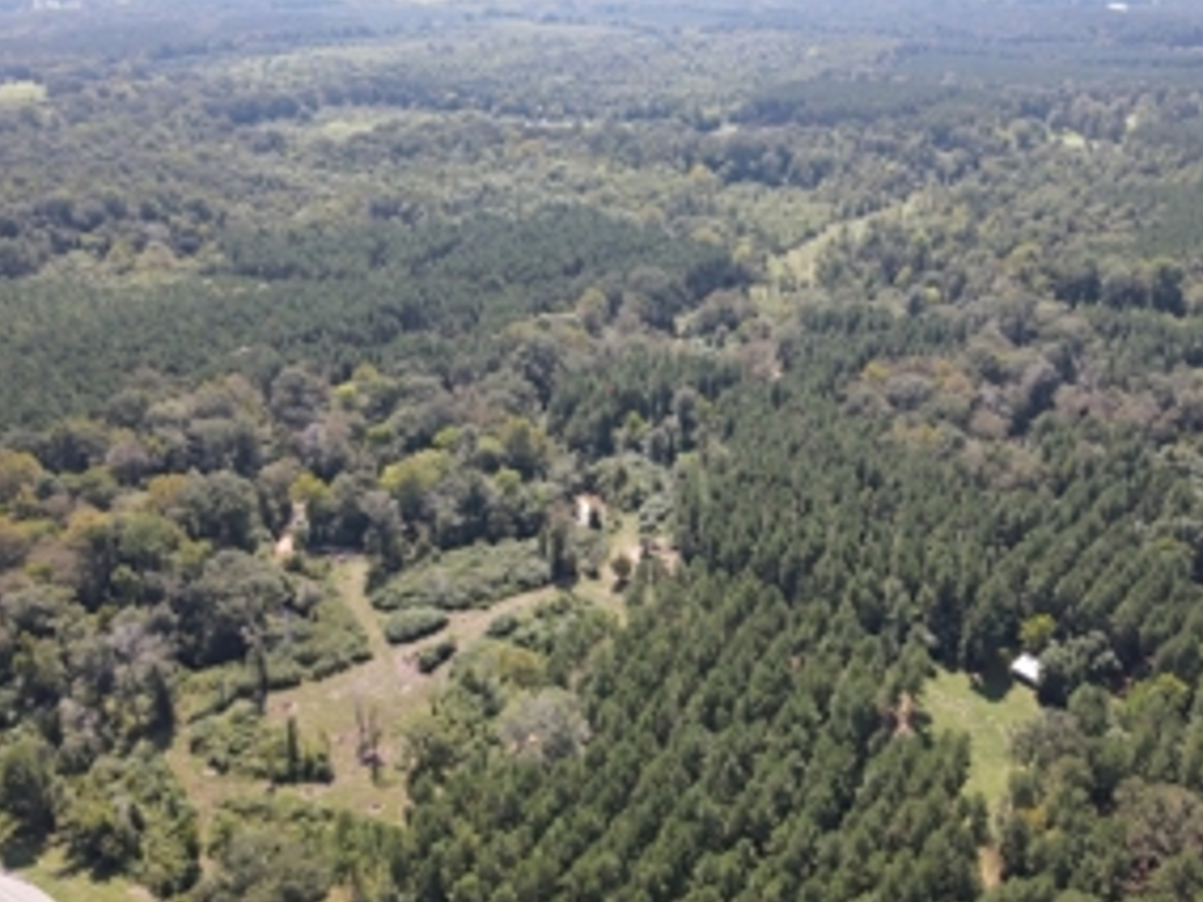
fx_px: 1077
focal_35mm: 31
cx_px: 671
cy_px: 519
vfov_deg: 45.3
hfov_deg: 58.2
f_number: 2.8
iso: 100
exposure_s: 1/240
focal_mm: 4.5
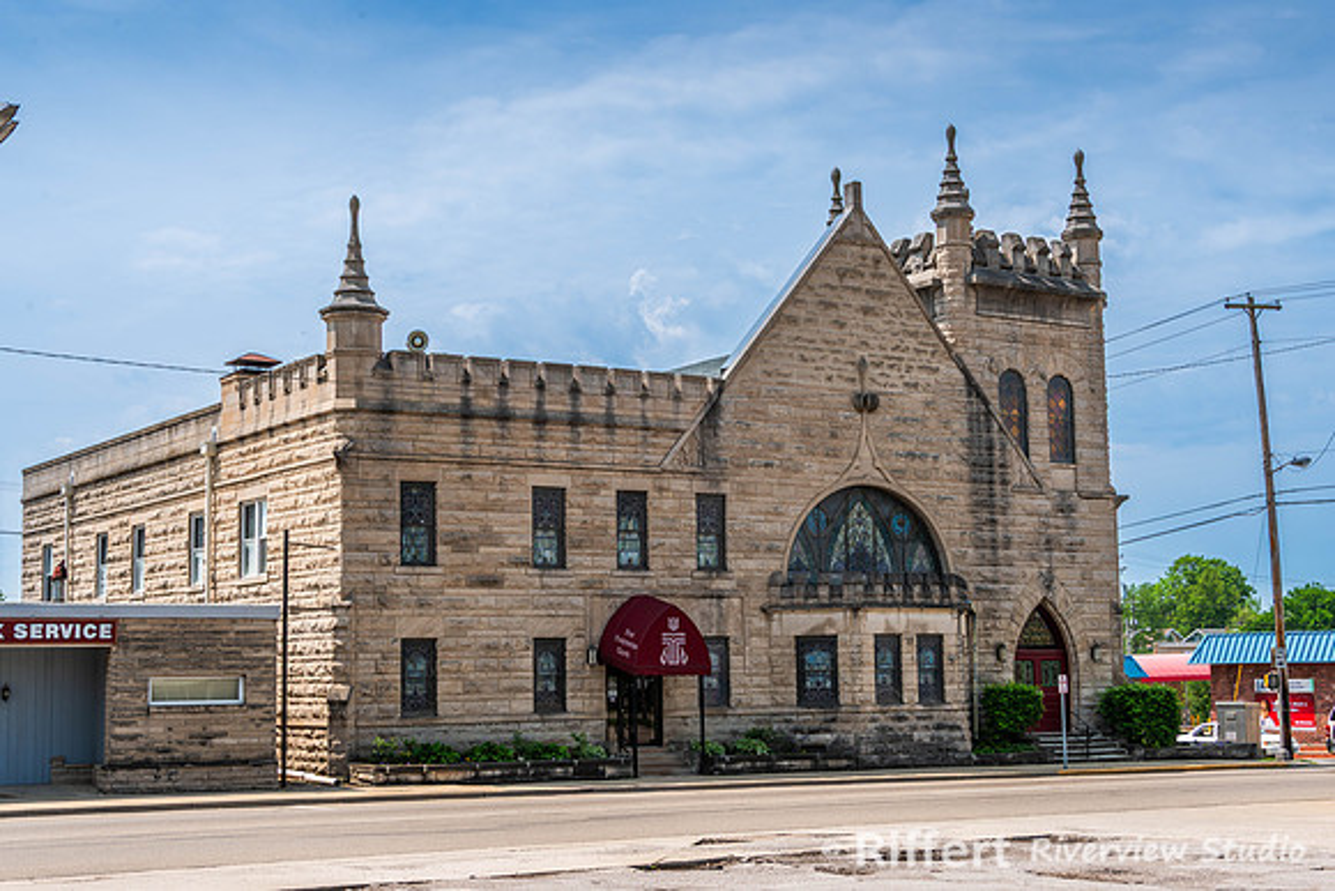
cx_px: 668
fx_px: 1894
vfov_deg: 26.5
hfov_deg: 38.8
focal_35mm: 51
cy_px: 446
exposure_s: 1/250
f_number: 10
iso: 100
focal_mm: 50
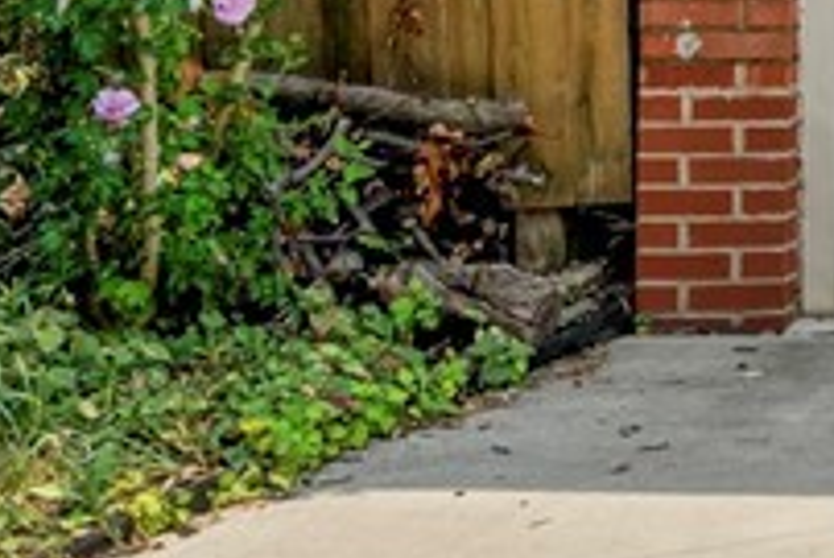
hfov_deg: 12.5
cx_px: 1994
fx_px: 2991
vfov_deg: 10.3
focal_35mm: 129
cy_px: -283
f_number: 9
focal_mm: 24
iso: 250
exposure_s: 1/320
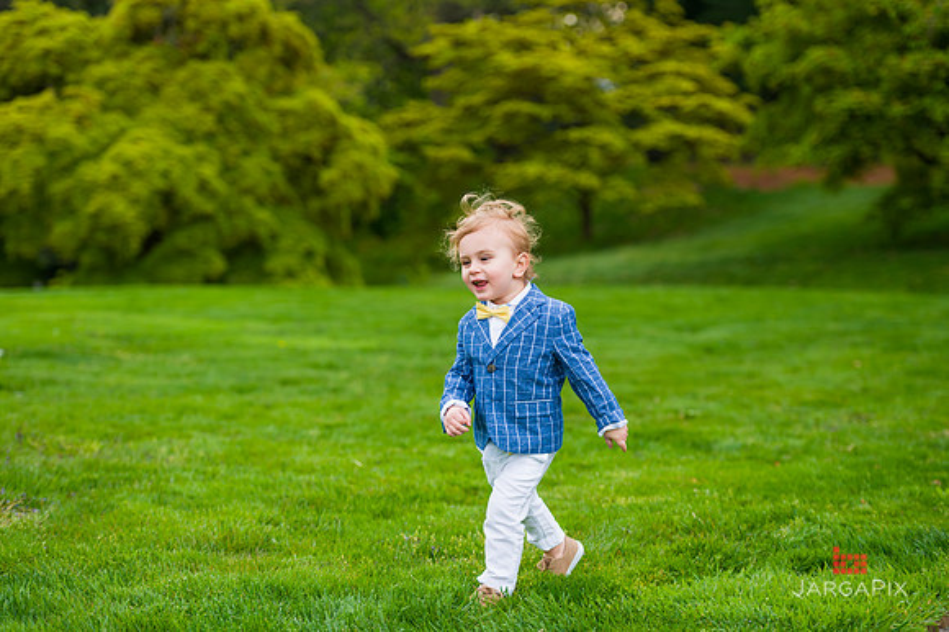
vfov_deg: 14.8
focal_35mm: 92
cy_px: 316
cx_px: 474
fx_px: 2424
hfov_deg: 22.2
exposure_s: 1/800
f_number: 3.5
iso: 200
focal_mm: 92
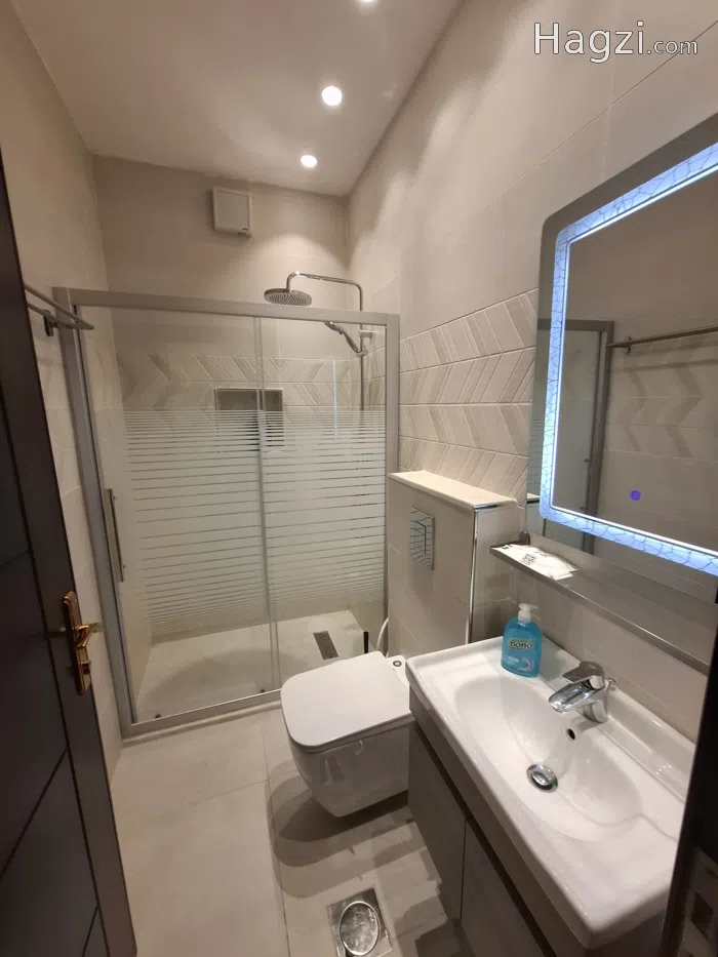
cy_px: 478
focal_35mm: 13
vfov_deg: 106.2
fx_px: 359
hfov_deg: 89.9
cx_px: 359
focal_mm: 1.74
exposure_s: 1/50
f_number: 2.2
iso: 100
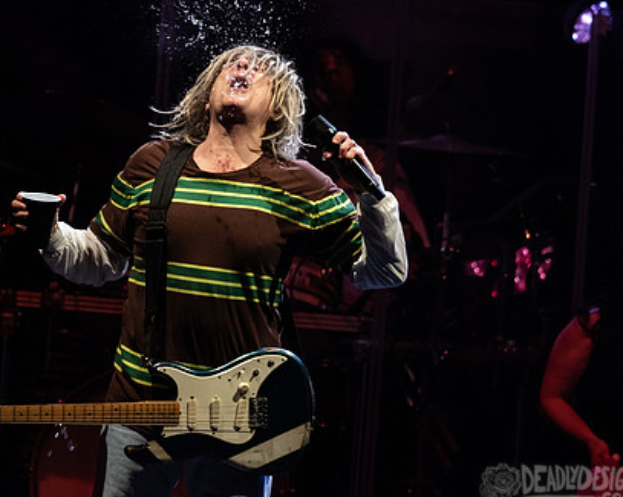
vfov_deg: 1.6
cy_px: 194
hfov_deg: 2.0
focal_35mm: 986
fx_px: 18167
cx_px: 305
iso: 1000
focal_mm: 600
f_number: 6.3
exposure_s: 1/400
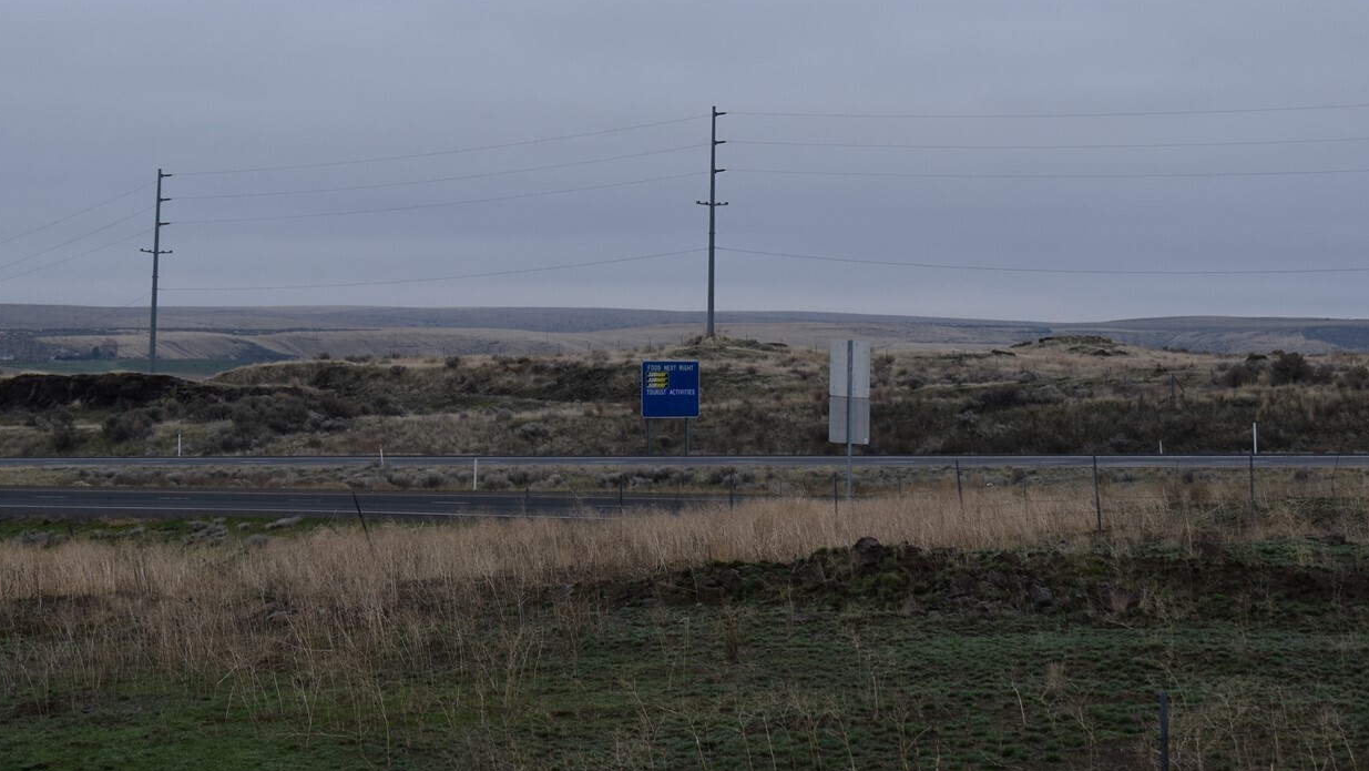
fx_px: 4310
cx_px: 667
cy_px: 302
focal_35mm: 119
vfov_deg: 10.2
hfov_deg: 18.0
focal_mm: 55
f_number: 5.6
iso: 200
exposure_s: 1/250
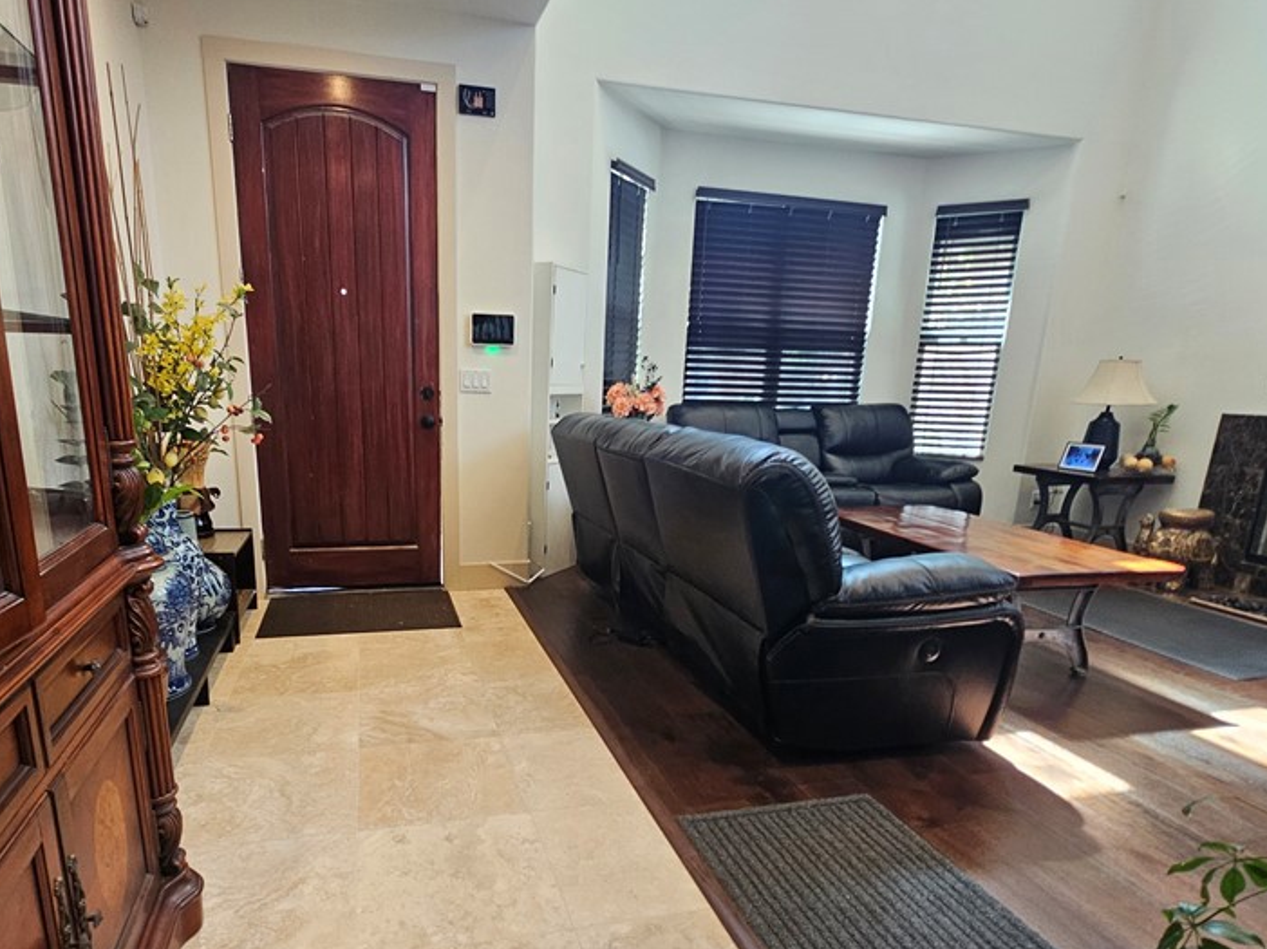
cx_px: 549
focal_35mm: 19
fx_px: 695
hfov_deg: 84.2
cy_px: 578
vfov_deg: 67.8
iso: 200
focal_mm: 2.2
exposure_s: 1/60
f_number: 2.2
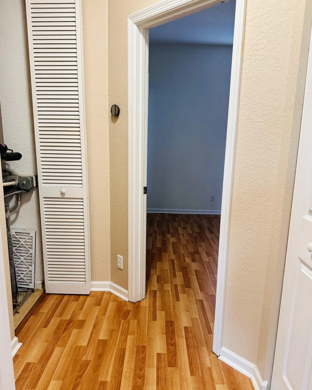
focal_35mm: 26
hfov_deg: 54.9
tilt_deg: -11.7
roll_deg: -1.6
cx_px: 152
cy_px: 206
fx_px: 300
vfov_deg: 66.0
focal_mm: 6.86
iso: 200
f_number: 1.78
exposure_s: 1/120
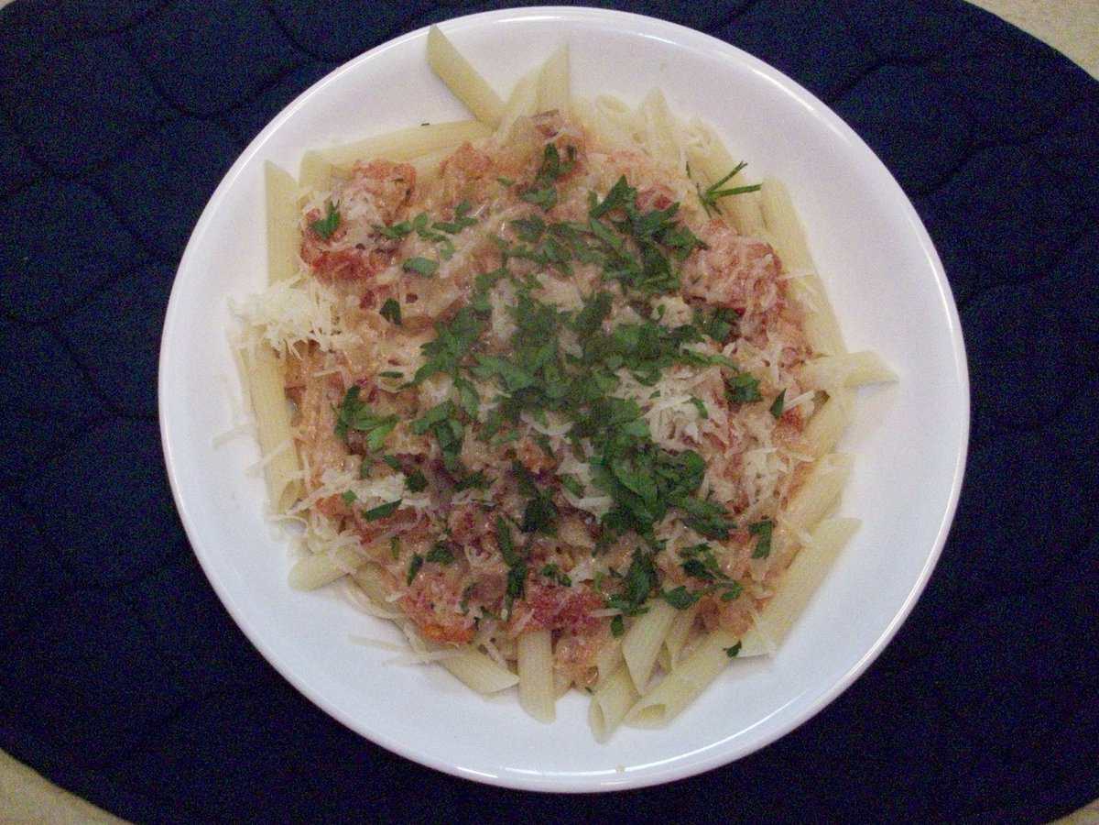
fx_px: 1079
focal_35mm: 34
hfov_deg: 54.0
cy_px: 412
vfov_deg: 41.8
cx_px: 550
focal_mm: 5.7
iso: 800
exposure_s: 1/128
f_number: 2.8
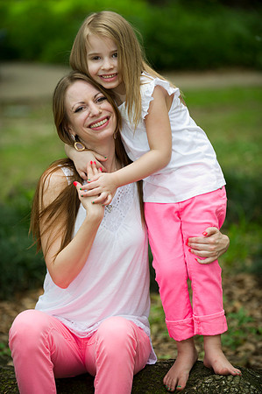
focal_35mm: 125
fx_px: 1368
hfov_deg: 10.9
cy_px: 197
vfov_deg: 16.4
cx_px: 131
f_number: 2.8
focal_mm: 125
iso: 200
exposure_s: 1/250
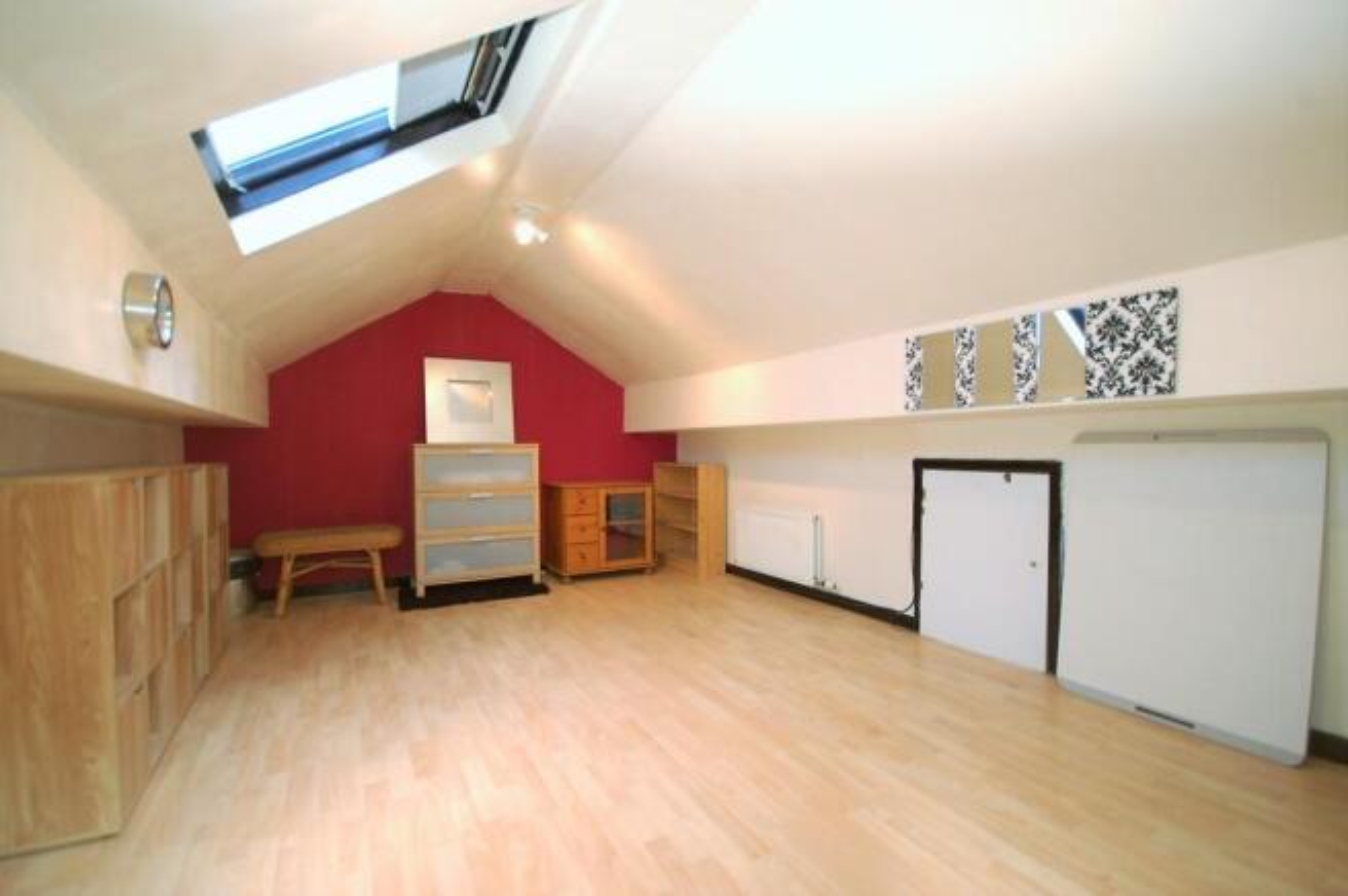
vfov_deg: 77.2
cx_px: 674
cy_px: 448
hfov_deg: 100.4
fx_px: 561
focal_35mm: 15
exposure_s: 1/60
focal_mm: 10
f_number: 4
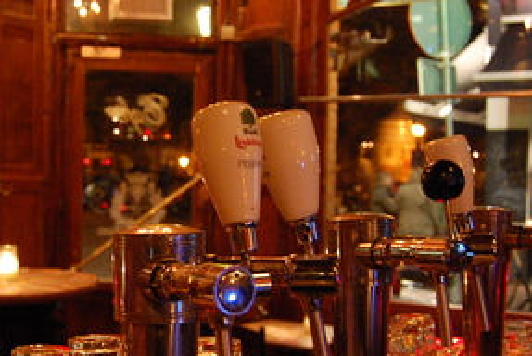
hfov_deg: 31.7
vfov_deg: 21.9
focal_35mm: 62
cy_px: 245
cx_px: 122
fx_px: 917
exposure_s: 1/6
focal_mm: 18
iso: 1600
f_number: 3.5
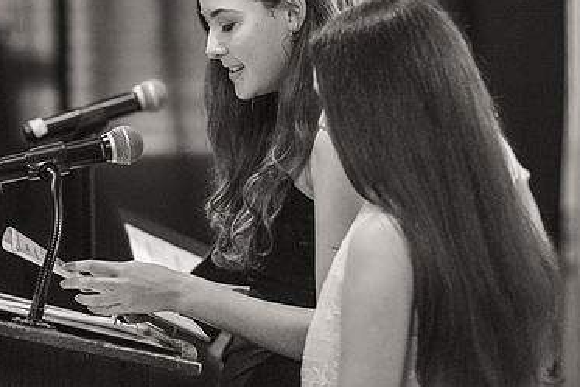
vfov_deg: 6.5
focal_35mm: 210
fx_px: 3384
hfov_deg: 9.8
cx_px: 208
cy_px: 120
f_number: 3.2
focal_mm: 135
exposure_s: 1/250
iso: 12800
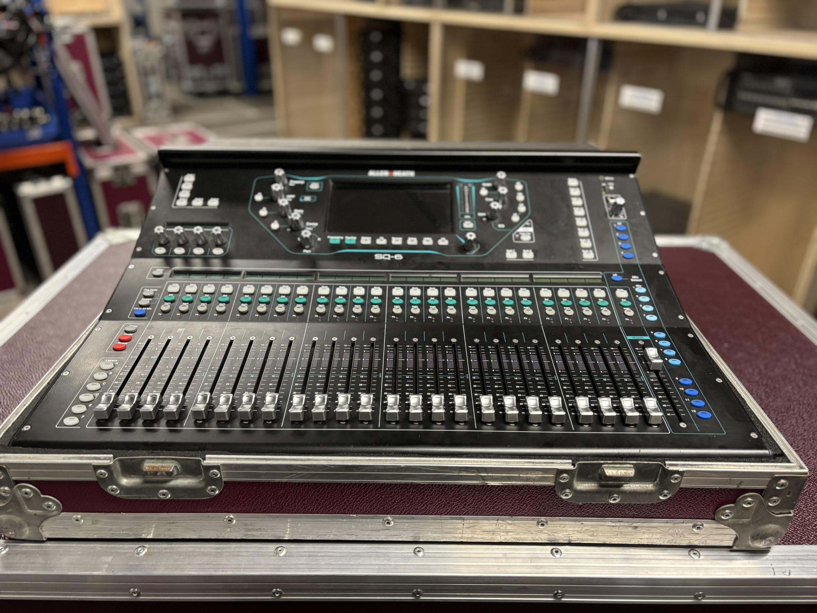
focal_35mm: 26
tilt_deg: -28.6
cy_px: 306
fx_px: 614
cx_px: 408
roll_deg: -0.1
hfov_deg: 67.3
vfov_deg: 53.1
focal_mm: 5.96
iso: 400
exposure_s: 1/50
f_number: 1.6
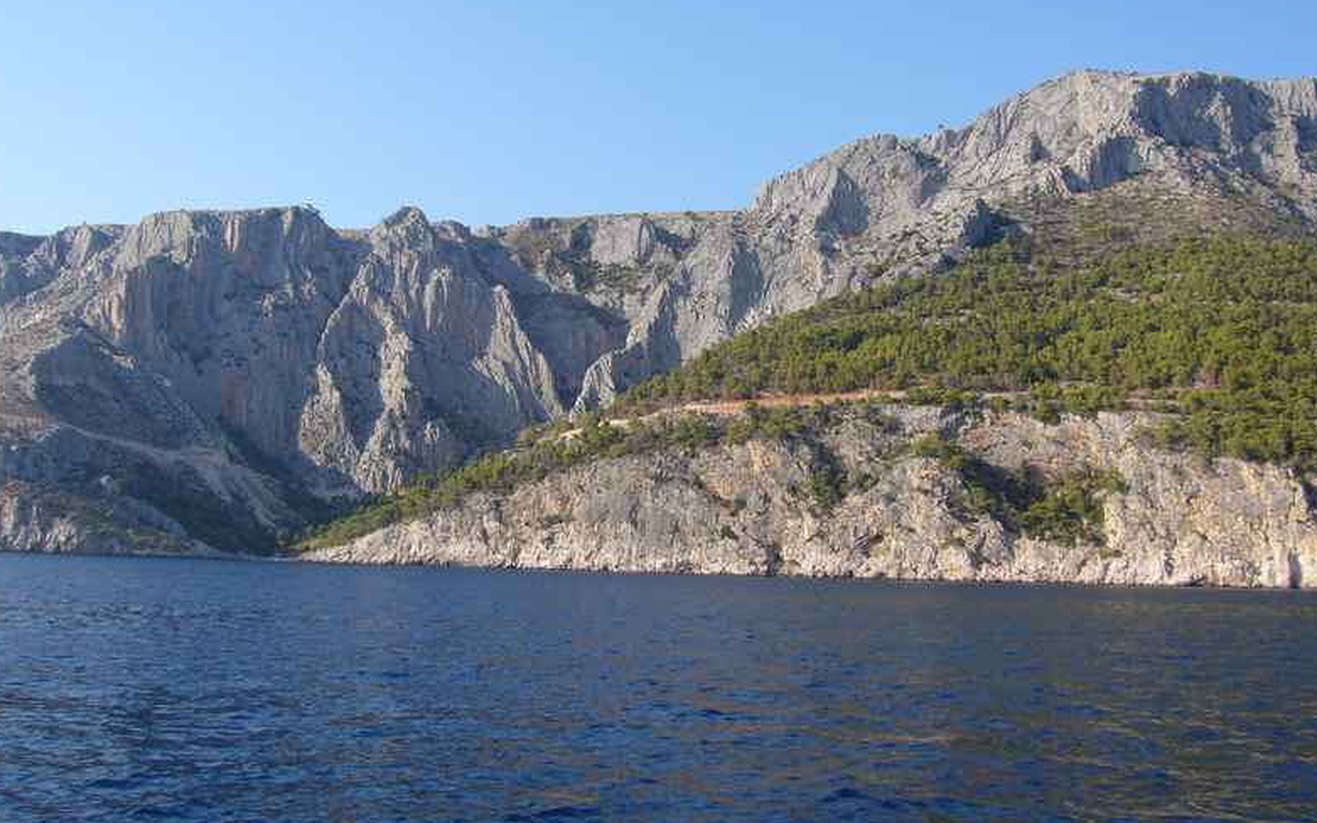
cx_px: 653
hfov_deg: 51.5
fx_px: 1364
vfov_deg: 33.5
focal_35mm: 38
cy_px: 352
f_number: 5.6
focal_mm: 5.8
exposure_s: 1/250
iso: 80
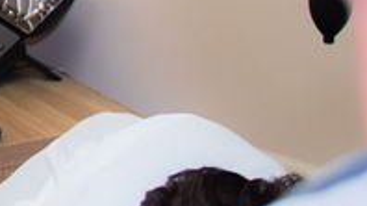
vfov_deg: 6.4
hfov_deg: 10.7
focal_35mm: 186
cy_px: -179
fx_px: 1809
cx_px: -326
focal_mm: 12
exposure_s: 1/800
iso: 400
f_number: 1.2
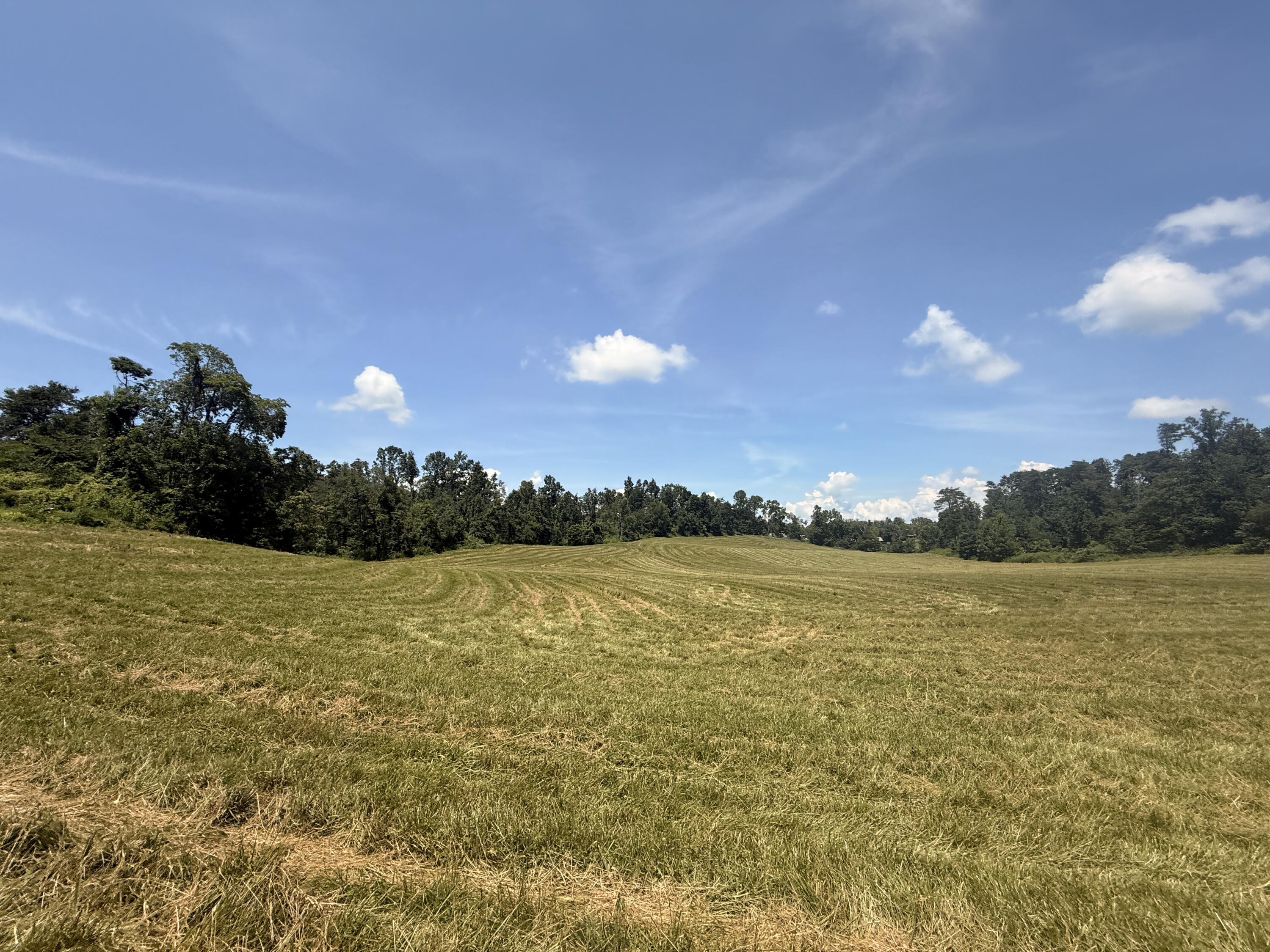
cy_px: 476
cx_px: 635
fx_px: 514
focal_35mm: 14
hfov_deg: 102.1
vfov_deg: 85.7
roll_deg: -2.0
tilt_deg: +7.4
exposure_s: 1/2841
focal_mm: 2.22
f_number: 2.2
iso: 50
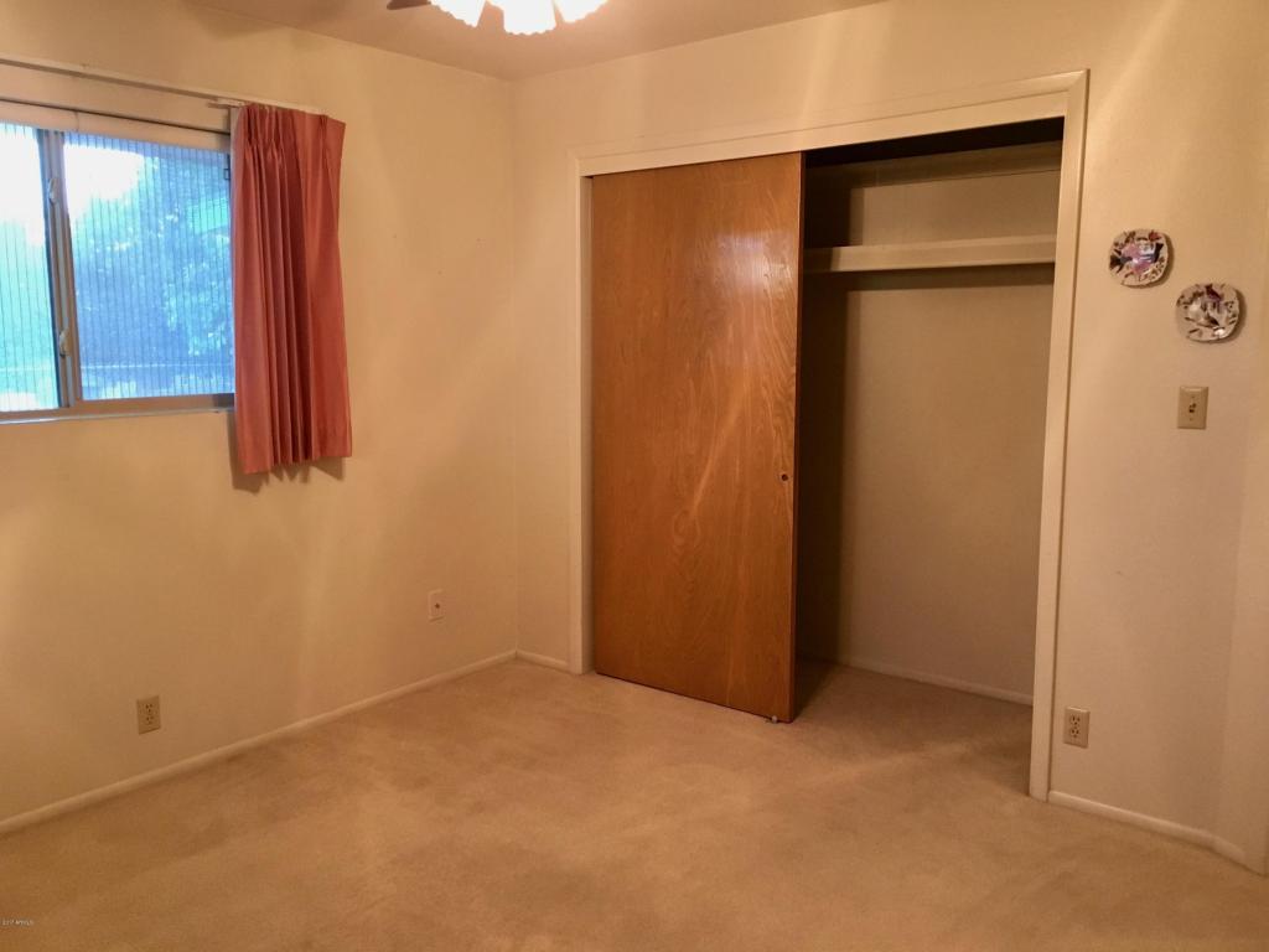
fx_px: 1063
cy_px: 476
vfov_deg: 48.2
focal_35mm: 29
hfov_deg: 61.7
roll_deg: -0.5
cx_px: 634
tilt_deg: -8.9
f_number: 2.2
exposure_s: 1/30
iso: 200
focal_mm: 4.15
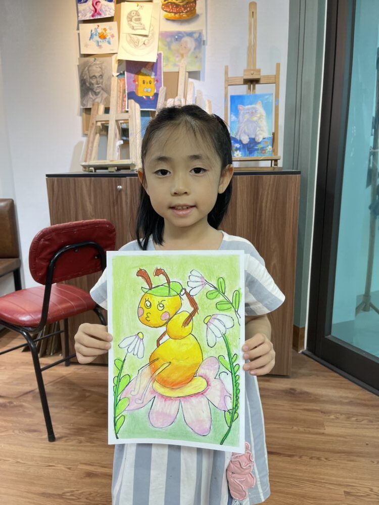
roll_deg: +0.6
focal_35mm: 25
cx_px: 190
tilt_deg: -12.5
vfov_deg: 69.4
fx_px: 365
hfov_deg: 54.9
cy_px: 252
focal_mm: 5.1
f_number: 1.6
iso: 100
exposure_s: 1/100
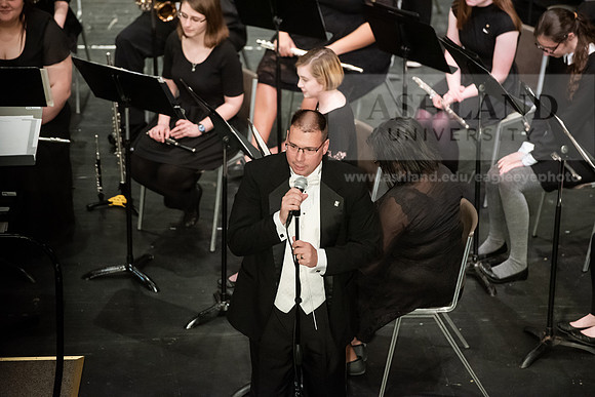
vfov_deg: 6.9
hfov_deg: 10.3
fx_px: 3306
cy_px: 198
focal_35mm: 200
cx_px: 298
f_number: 4
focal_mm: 200
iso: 5000
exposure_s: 1/200
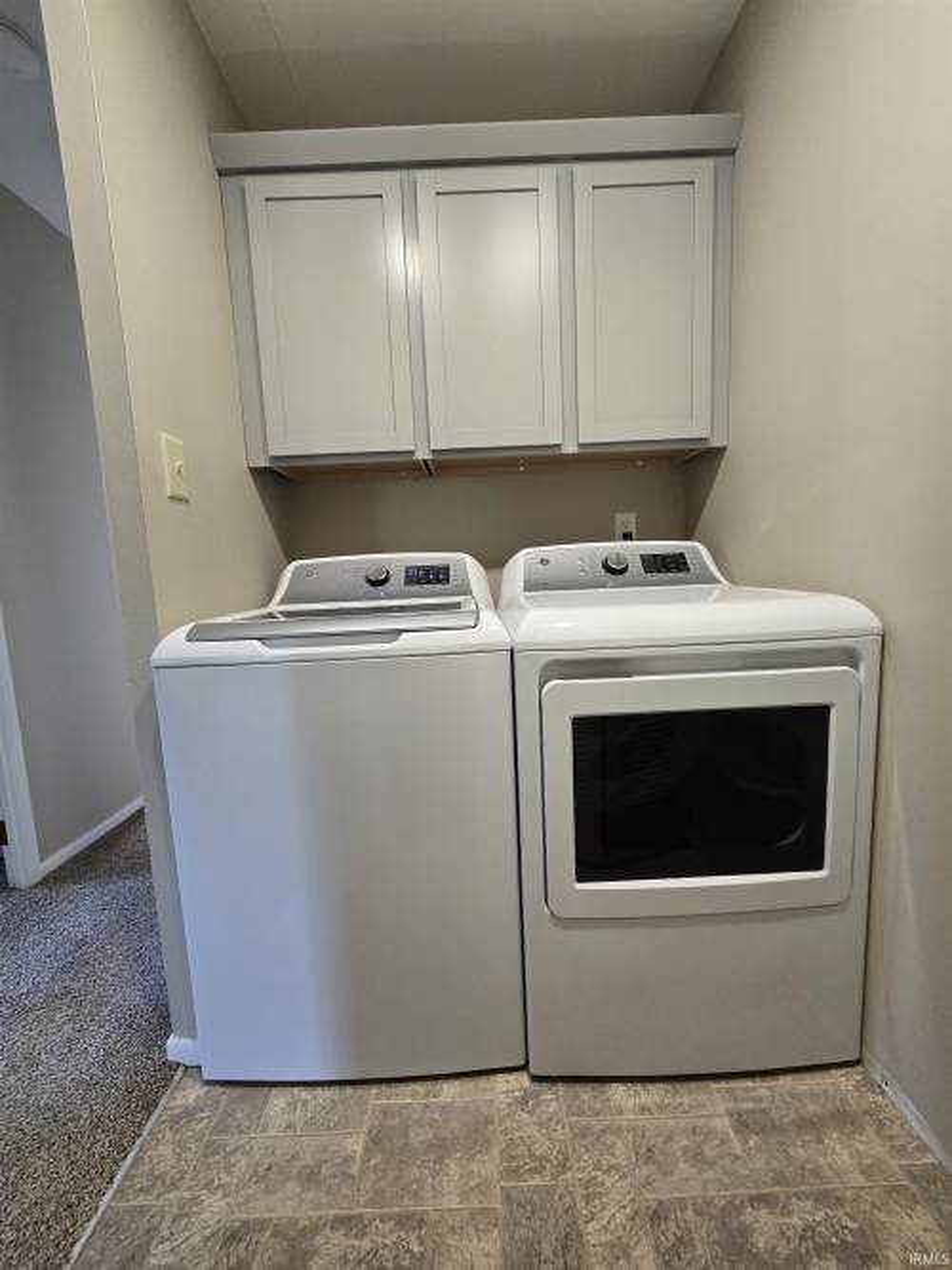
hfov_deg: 89.9
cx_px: 476
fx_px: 477
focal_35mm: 13
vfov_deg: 106.2
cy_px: 635
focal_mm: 2.2
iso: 250
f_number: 2.2
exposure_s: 1/60
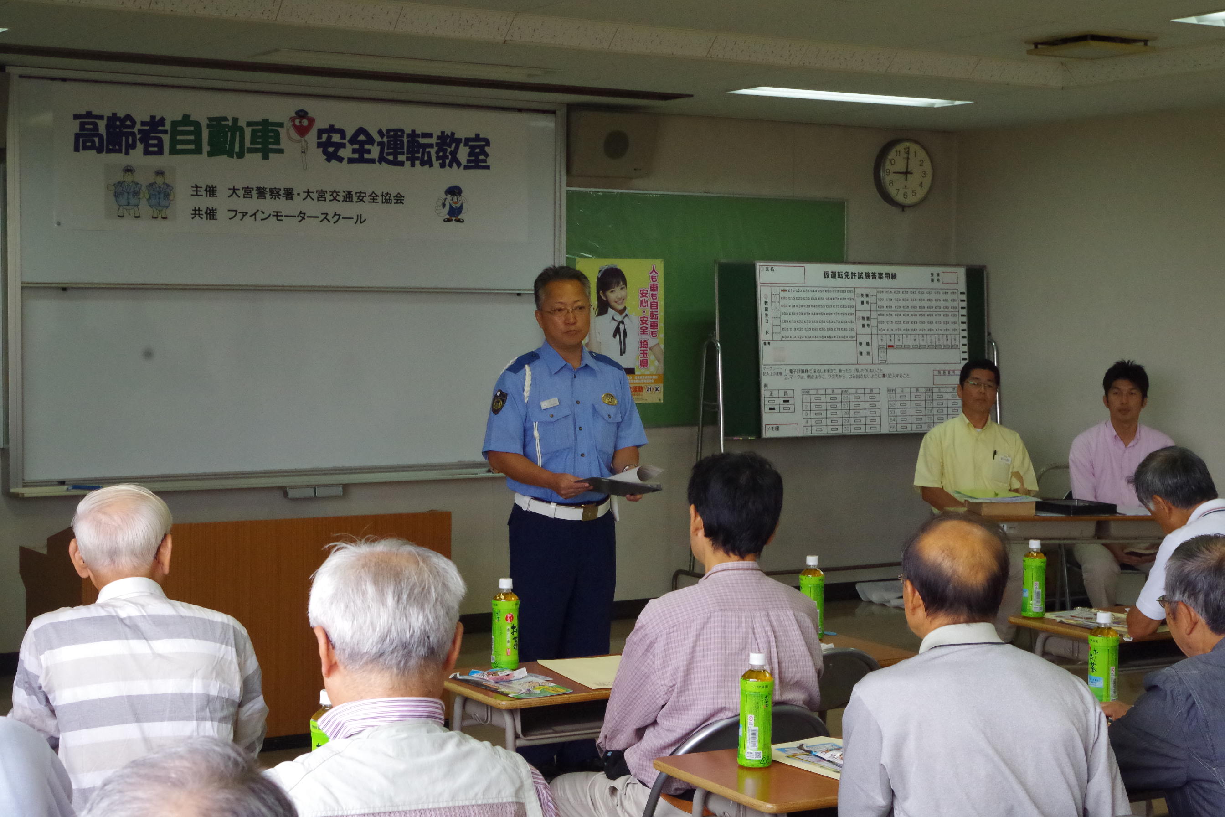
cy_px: 408
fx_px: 2042
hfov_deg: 33.4
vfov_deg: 22.6
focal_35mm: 60
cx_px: 612
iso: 3200
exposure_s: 1/160
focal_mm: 40
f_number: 11
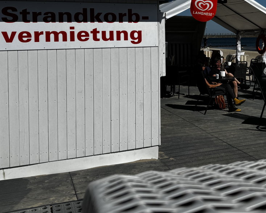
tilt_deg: -0.6
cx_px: 215
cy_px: 39
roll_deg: +0.8
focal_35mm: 51
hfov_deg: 35.4
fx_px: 402
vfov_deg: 29.0
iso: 64
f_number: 1.78
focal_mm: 6.76
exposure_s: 1/12346
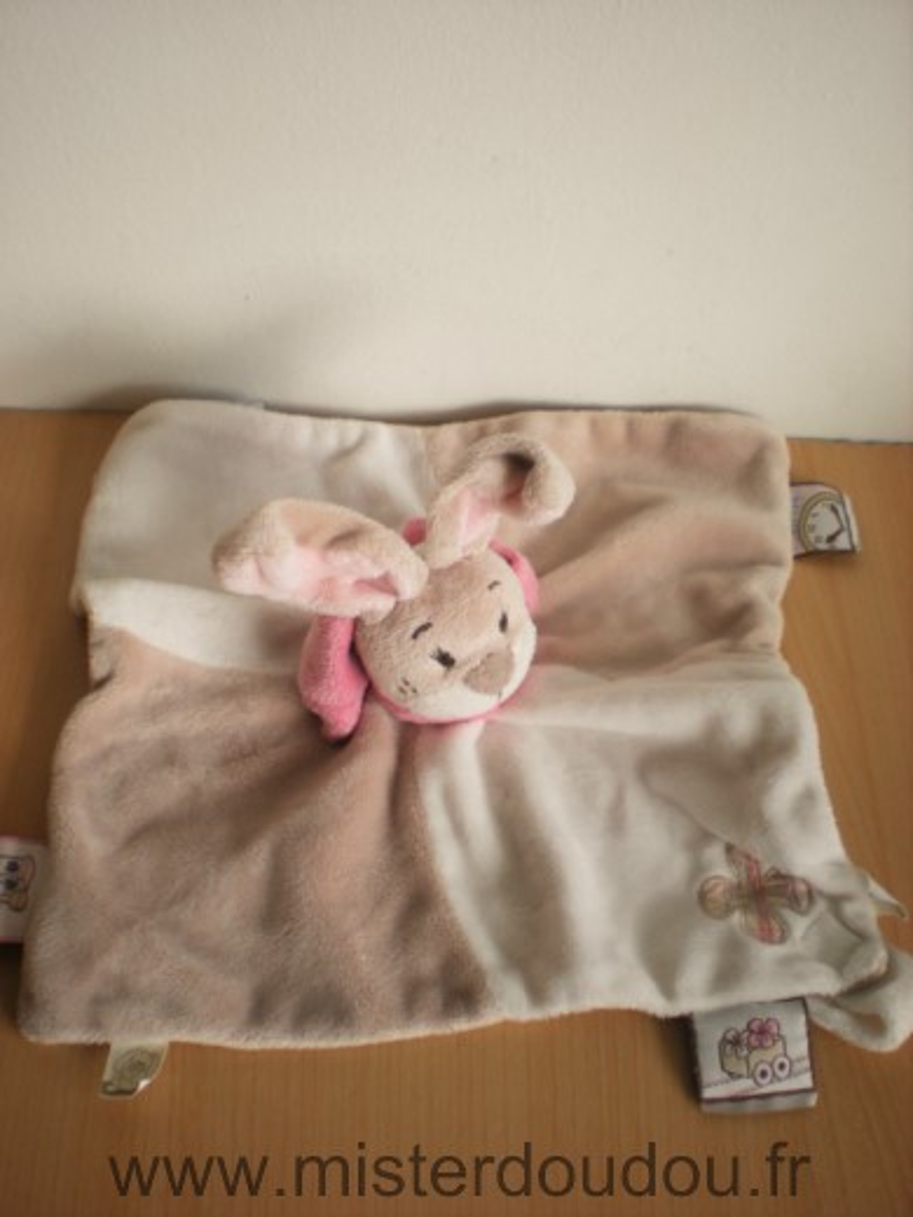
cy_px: 608
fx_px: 1336
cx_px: 456
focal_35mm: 38
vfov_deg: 49.0
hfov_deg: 37.7
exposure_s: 1/77.4
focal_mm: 6.3
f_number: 3.1
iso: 64
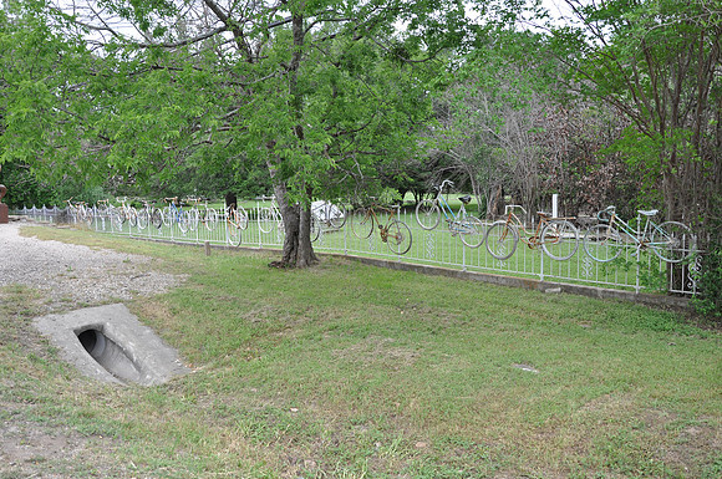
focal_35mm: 27
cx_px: 361
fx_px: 541
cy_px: 240
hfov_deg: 67.5
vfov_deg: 47.8
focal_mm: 18
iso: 200
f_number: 5.6
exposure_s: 1/125
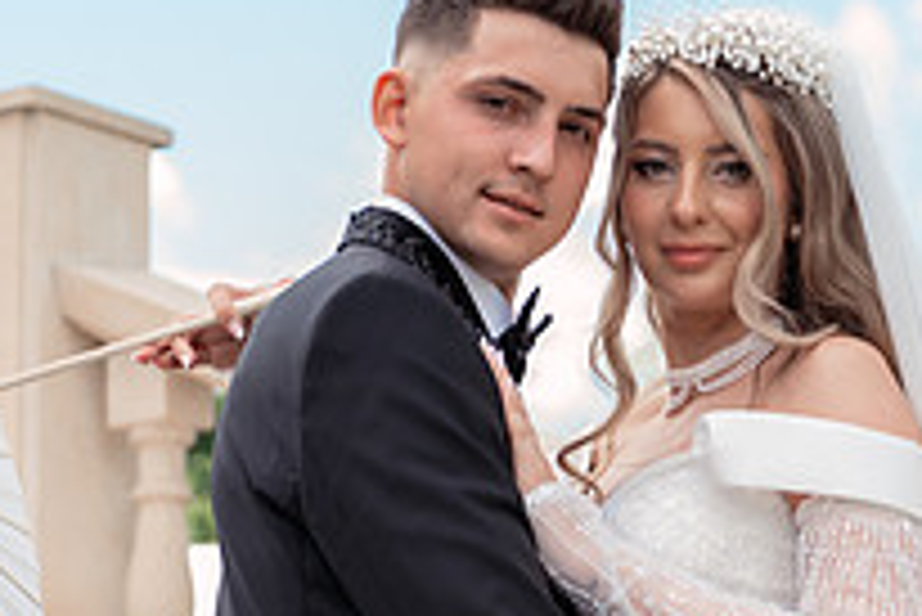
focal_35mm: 150
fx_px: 3844
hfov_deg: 13.7
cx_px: 554
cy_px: 537
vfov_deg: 9.1
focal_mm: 50
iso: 160
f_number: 2.8
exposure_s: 1/500
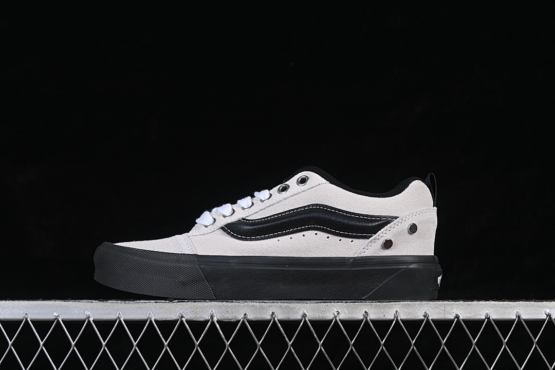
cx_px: 278
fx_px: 1156
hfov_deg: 27.0
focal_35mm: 75
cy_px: 185
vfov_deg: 18.2
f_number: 8
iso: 160
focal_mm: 50
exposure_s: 1/80
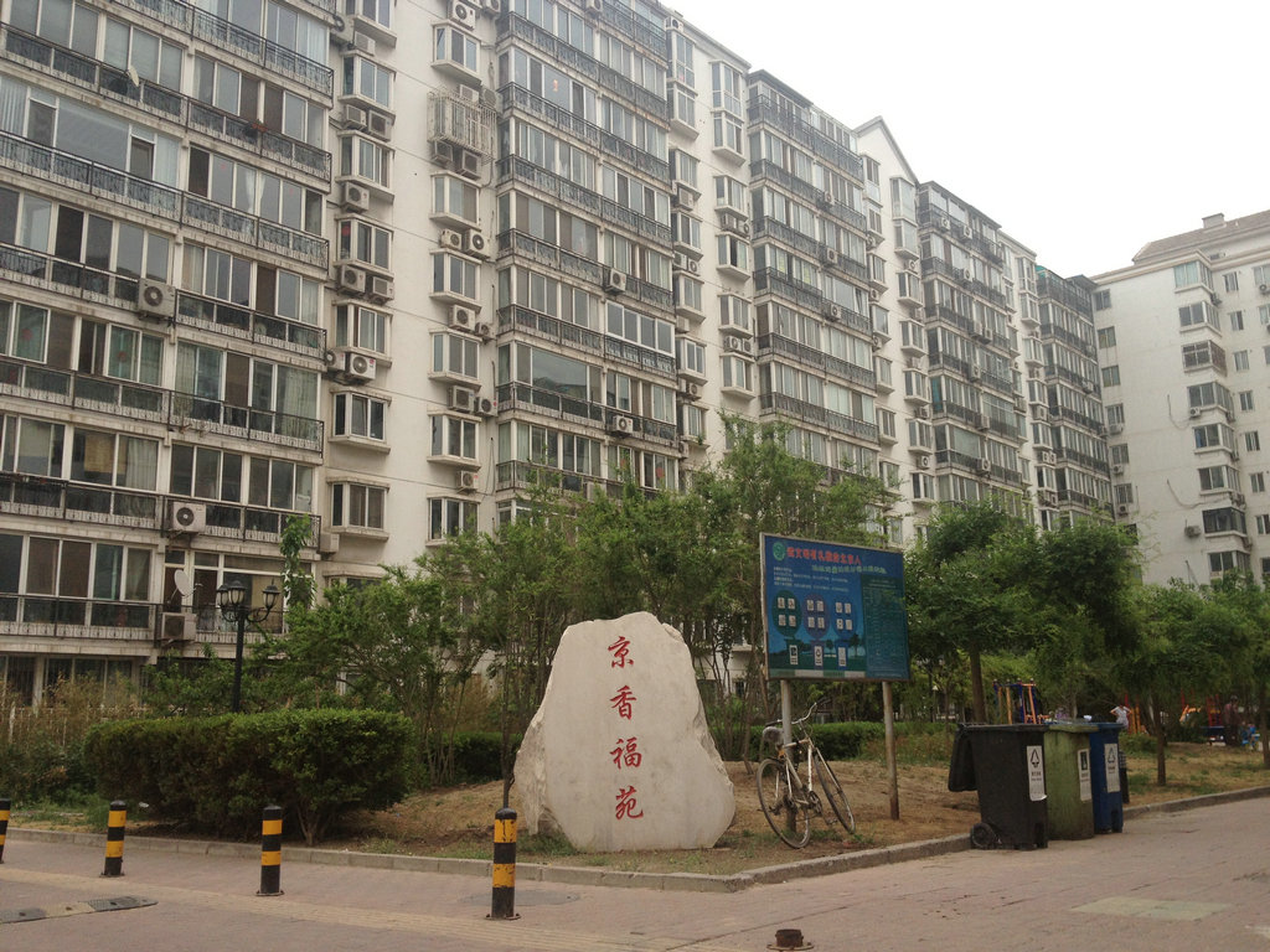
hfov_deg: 52.6
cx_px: 635
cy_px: 476
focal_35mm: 35
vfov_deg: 40.7
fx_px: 1284
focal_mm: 4.28
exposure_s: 1/968
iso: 50
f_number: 2.4
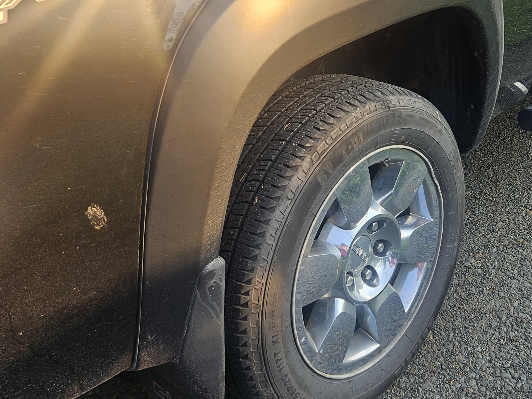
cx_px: 341
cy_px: 57
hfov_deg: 40.1
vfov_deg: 29.9
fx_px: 722
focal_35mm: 47
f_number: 1.8
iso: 25
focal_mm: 5.4
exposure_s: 1/155
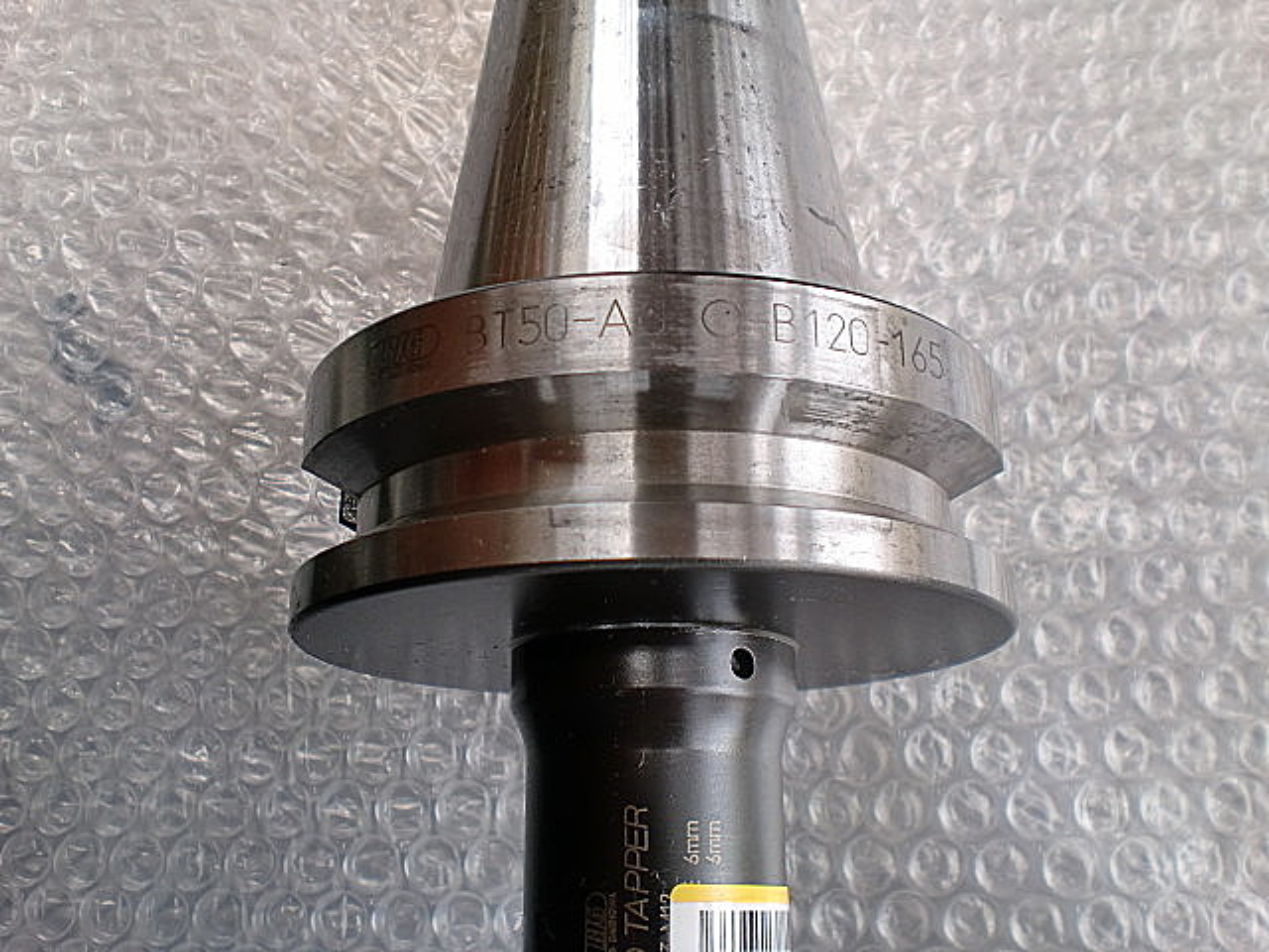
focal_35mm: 35
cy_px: 476
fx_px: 1283
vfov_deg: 40.7
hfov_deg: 52.6
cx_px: 634
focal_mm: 6.3
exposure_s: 1/80
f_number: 3.1
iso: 64
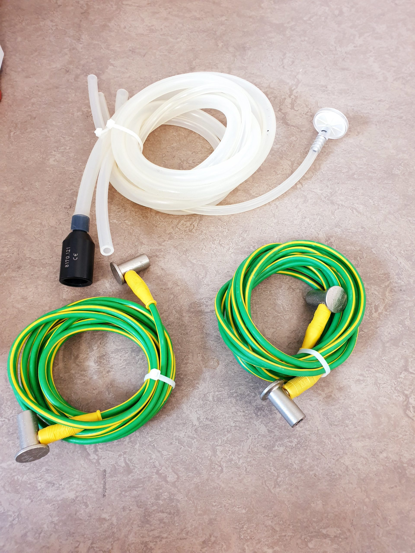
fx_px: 416
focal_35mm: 26
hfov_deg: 53.1
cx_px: 208
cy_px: 276
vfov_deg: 67.3
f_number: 2.4
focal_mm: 4.3
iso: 250
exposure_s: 1/20
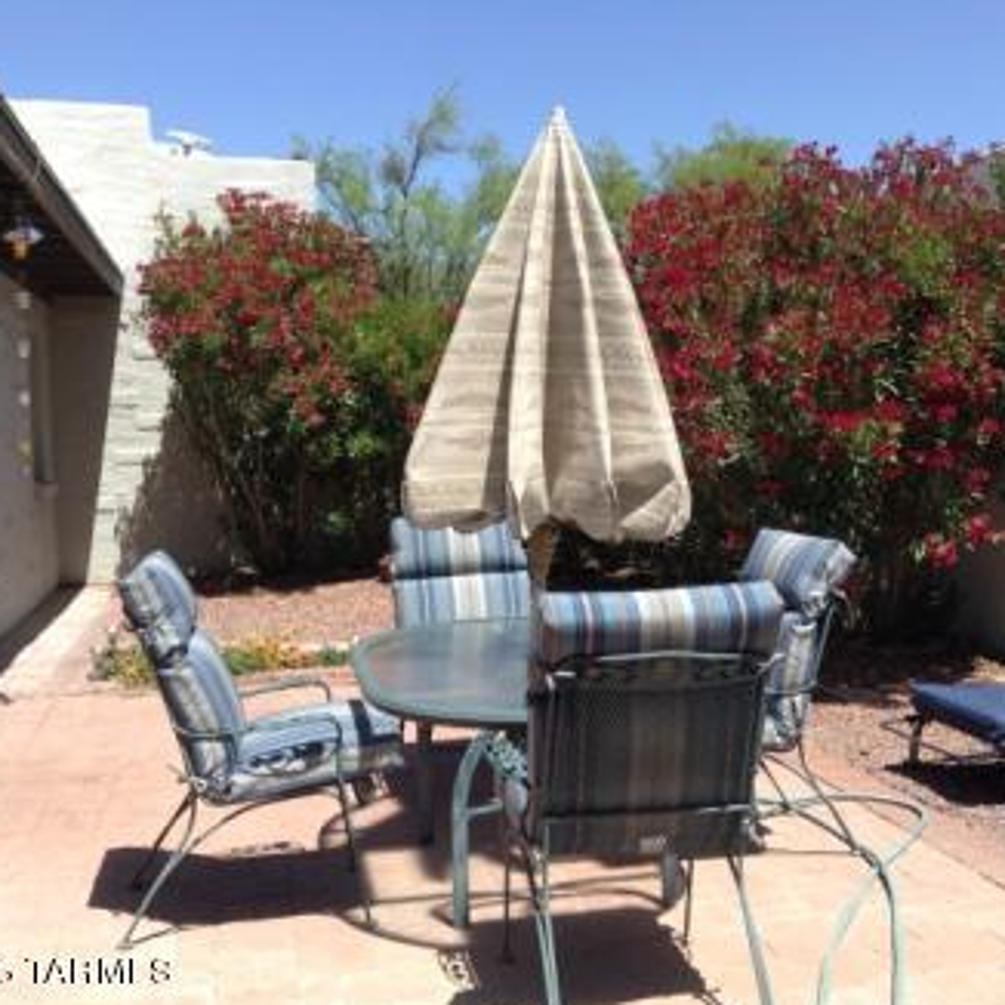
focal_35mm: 40
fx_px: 1314
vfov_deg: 41.9
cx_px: 576
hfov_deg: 41.8
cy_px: 504
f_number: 2.4
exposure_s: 1/733
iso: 25
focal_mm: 3.3
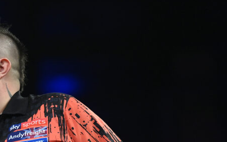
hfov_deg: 4.1
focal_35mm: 513
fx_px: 3173
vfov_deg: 2.6
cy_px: 136
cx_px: -19
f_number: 3.2
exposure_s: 1/1250
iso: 3200
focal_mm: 200
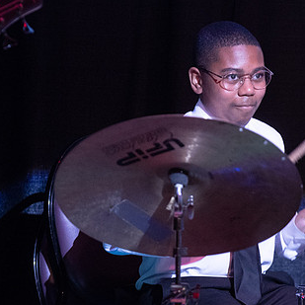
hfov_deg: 5.8
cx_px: 266
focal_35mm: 299
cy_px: 135
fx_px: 2981
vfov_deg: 5.9
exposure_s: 1/200
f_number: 2.8
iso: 3200
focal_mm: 125
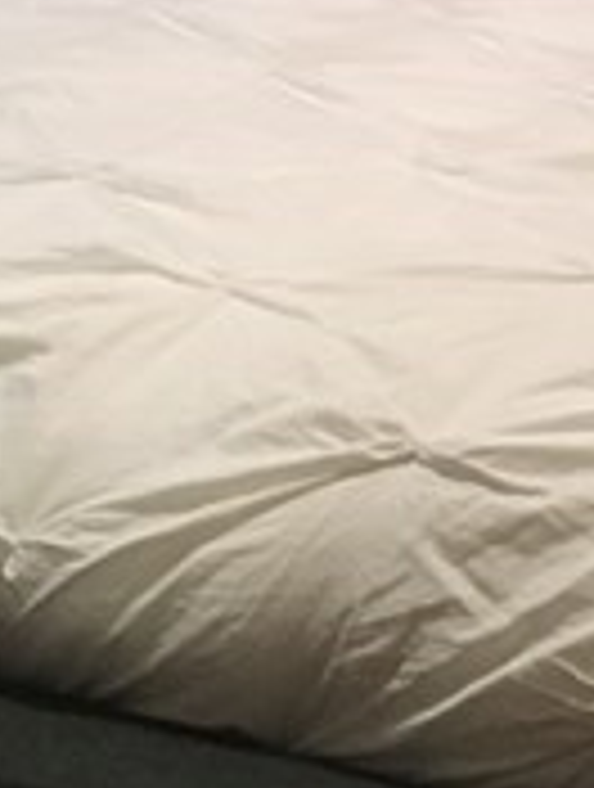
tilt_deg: -8.0
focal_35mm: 127
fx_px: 2895
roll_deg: +0.1
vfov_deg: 14.2
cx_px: 684
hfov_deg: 11.5
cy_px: -504
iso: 200
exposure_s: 1/20
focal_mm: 4.15
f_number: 2.2
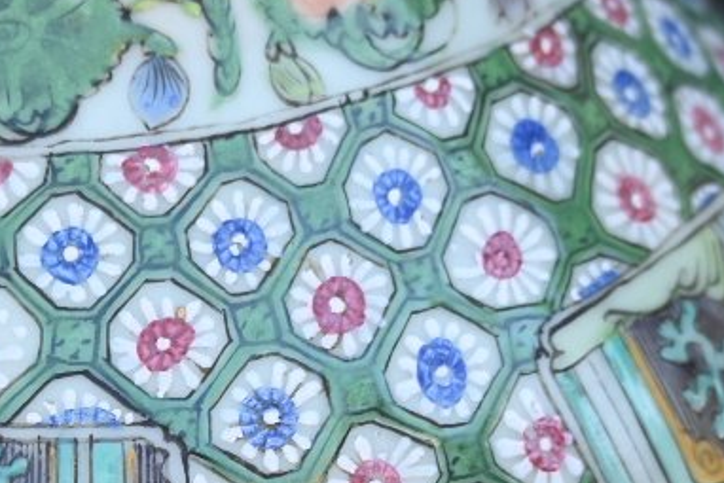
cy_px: 671
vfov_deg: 11.5
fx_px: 2321
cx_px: 59
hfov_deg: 17.4
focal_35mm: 115
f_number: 4
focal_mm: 24.5
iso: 280
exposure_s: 1/250
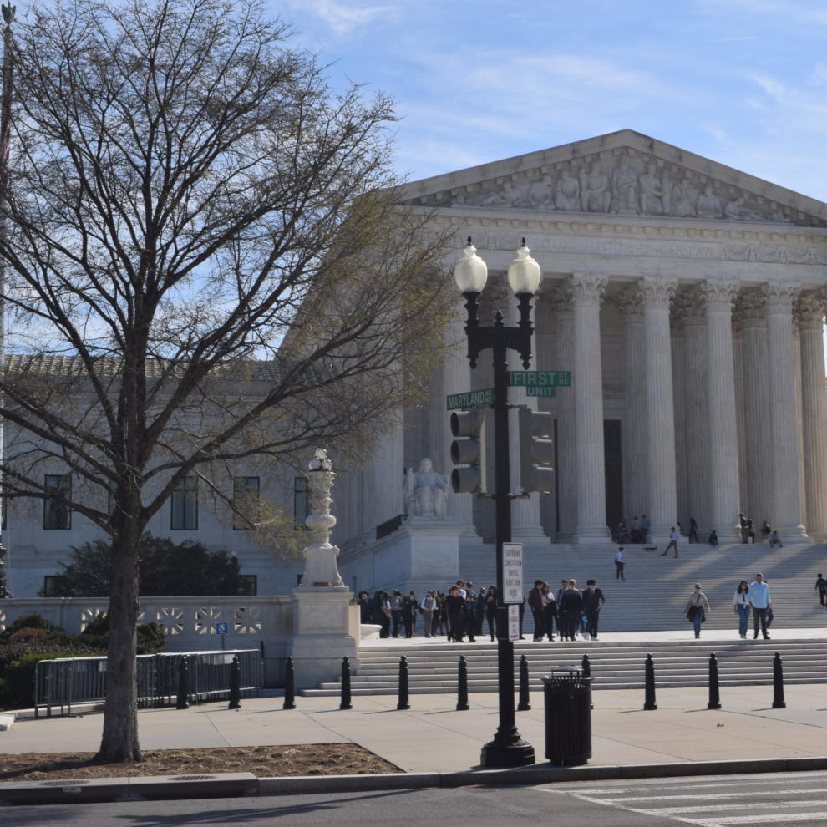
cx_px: 521
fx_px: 1568
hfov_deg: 29.4
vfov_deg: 29.6
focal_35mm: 58
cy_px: 415
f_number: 11
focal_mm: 30
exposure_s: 1/200
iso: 100
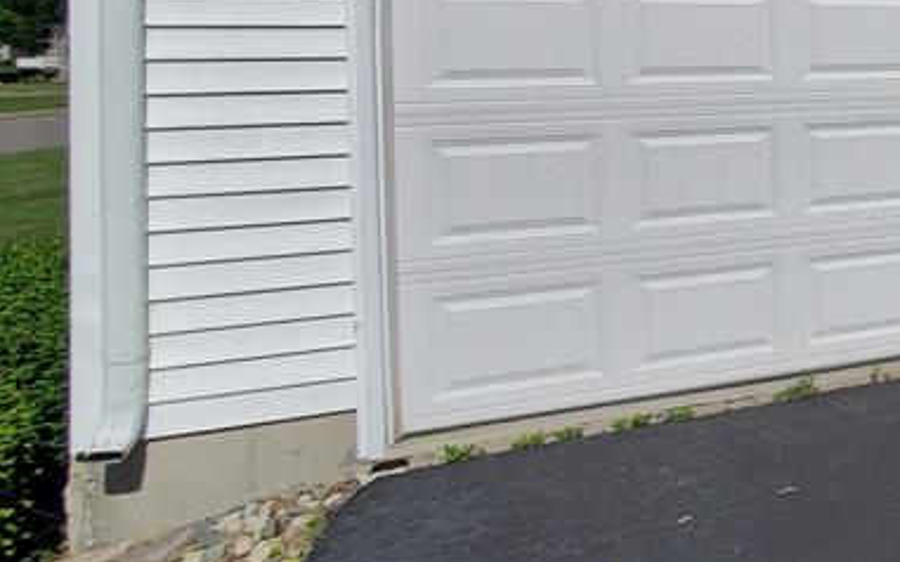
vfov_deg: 32.3
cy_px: 28
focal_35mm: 37
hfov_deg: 35.0
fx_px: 907
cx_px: 1188
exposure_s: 1/2664
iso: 50
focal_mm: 1.8
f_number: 2.2
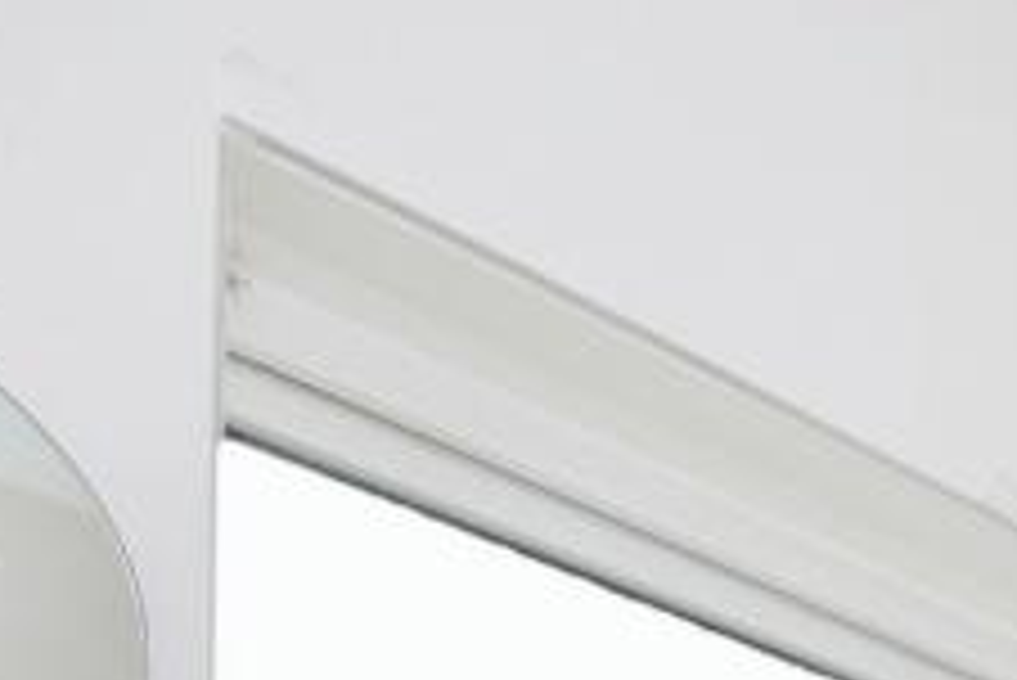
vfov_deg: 15.1
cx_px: 1768
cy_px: 1457
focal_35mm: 68
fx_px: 1922
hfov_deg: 21.3
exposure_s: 1/15
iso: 200
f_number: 5.6
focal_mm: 10
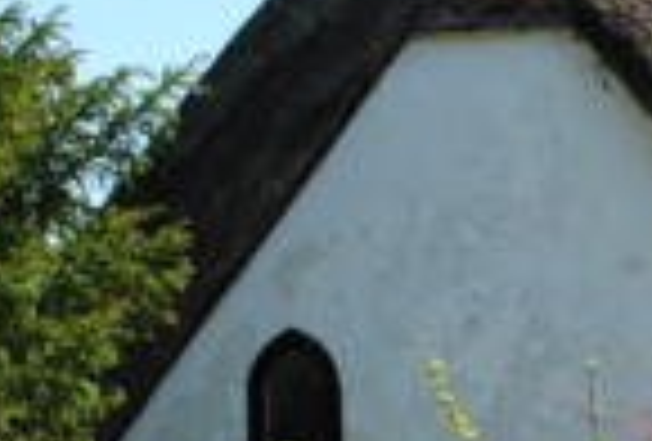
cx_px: 677
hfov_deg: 16.4
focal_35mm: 121
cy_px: 551
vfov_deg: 11.2
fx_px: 2201
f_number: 6.3
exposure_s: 1/200
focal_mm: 18
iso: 100
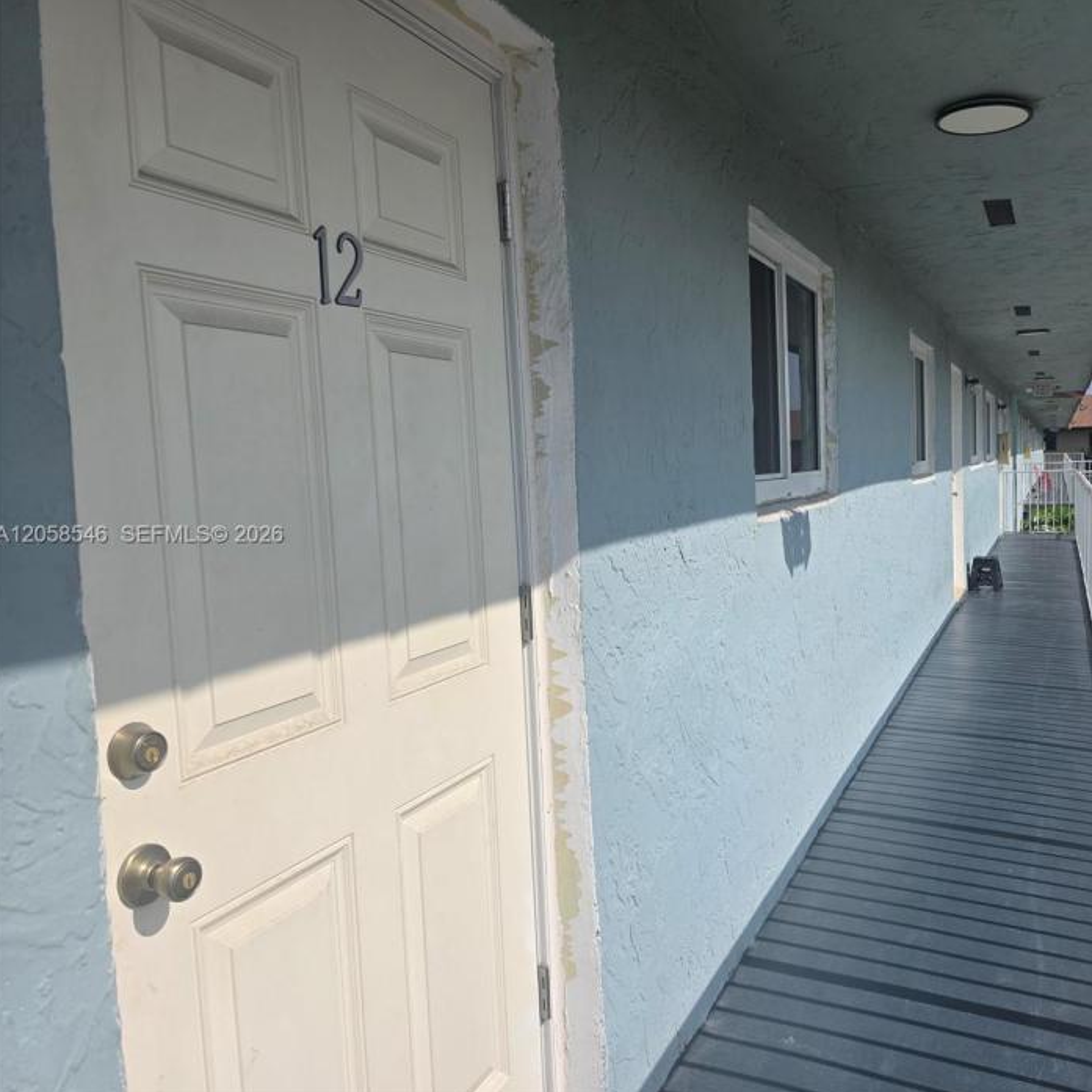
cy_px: 536
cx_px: 743
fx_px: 999
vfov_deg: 57.3
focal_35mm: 28
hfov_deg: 55.9
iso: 64
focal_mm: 6.3
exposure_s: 1/7944
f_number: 1.7
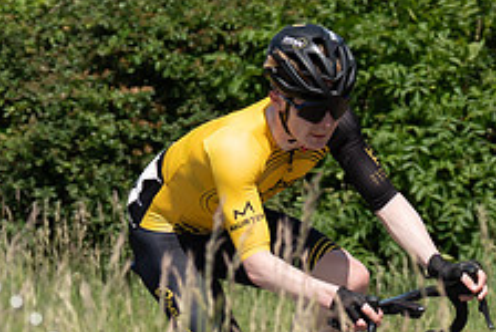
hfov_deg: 4.5
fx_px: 6249
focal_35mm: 453
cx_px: 97
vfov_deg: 3.0
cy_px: 235
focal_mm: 88
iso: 125
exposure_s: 1/1000
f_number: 4.5
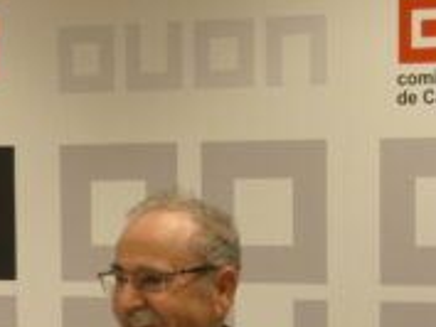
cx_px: 434
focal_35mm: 166
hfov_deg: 11.8
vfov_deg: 8.8
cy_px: 433
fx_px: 2092
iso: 250
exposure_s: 1/125
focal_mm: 8.7
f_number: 3.2
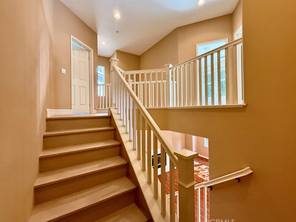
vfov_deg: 81.7
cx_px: 156
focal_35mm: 15
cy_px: 108
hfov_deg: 98.1
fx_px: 128
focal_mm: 2.22
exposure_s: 1/120
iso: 500
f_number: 2.2
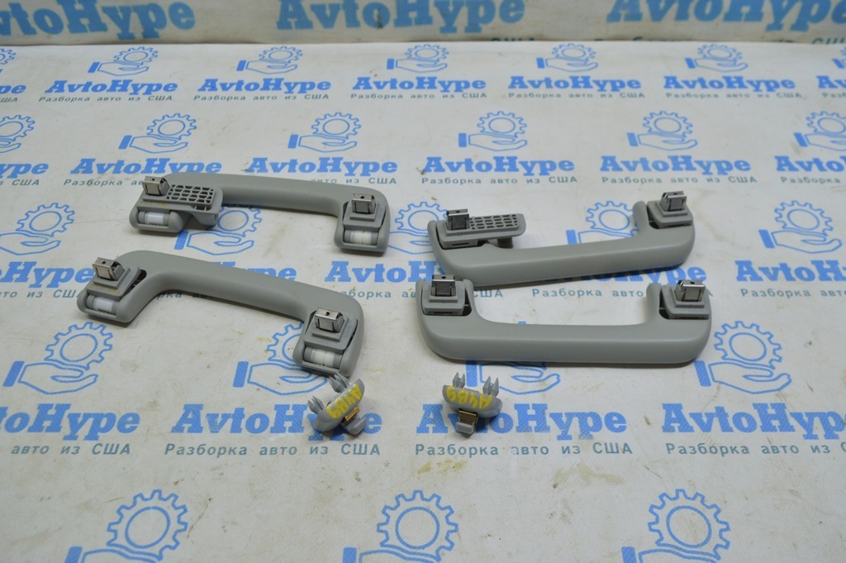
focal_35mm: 30
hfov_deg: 62.0
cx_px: 423
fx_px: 704
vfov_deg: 43.5
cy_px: 282
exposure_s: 1/40
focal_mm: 20
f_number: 5.6
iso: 400
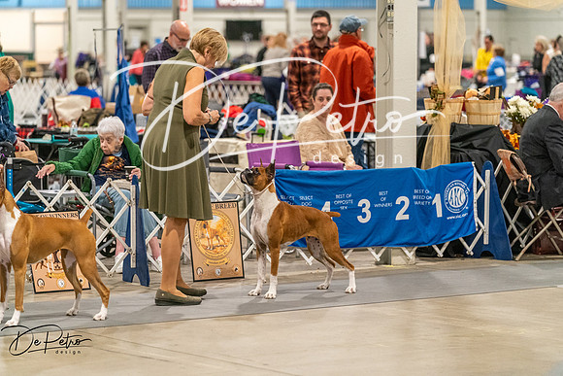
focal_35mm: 142
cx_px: 282
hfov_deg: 14.4
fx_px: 2221
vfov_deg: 9.7
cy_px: 188
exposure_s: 1/250
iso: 6400
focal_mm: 142
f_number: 3.5
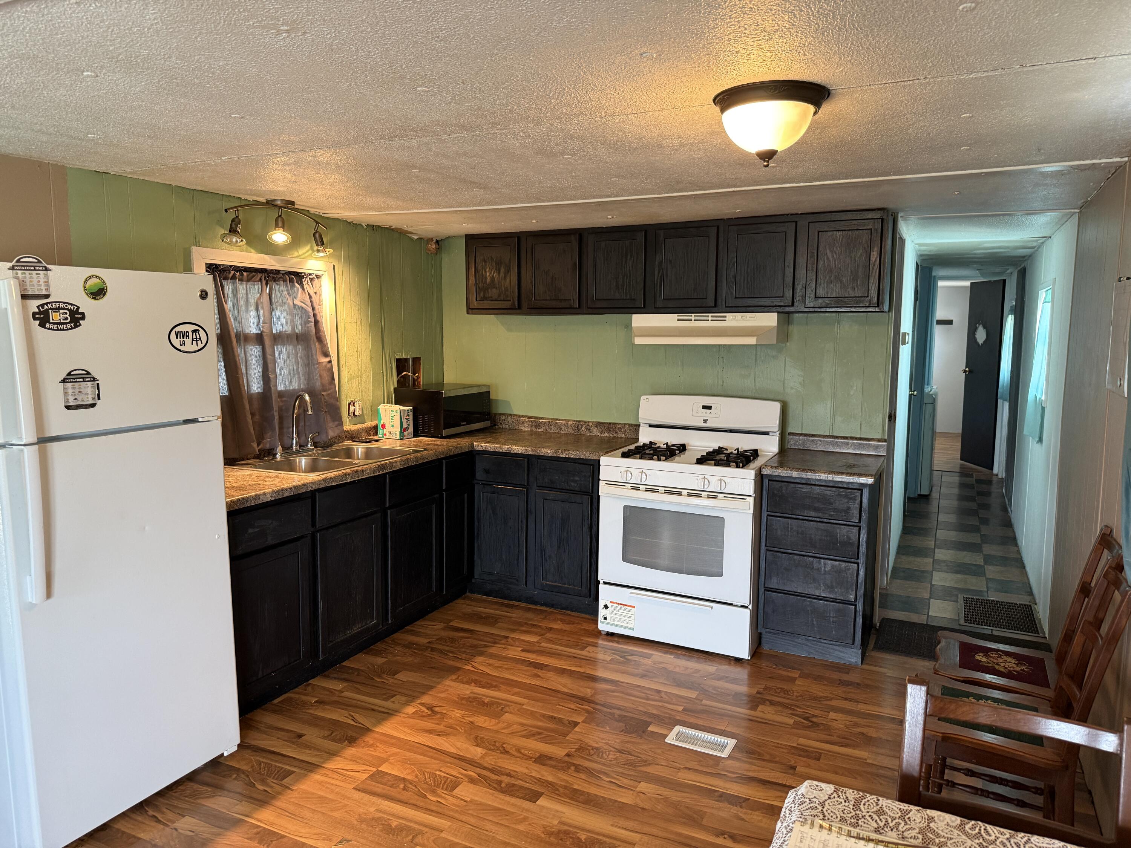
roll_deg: -0.2
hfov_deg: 71.6
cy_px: 424
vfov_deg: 56.8
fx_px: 784
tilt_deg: -6.2
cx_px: 566
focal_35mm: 24
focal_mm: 6.76
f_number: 1.78
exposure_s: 1/60
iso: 250
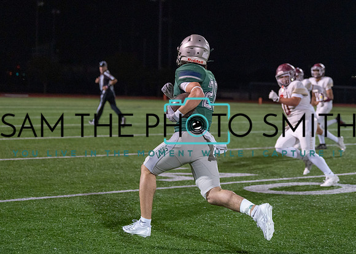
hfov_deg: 19.9
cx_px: 205
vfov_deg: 14.3
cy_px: 89
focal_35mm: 100
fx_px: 1013
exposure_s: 1/1000
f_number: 2.8
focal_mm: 70
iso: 2500
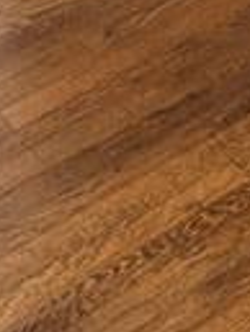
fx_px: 1375
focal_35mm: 143
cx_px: 598
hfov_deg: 9.3
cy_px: -528
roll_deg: -0.3
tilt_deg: -13.3
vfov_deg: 11.0
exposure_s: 1/120
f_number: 1.78
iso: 100
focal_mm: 6.76
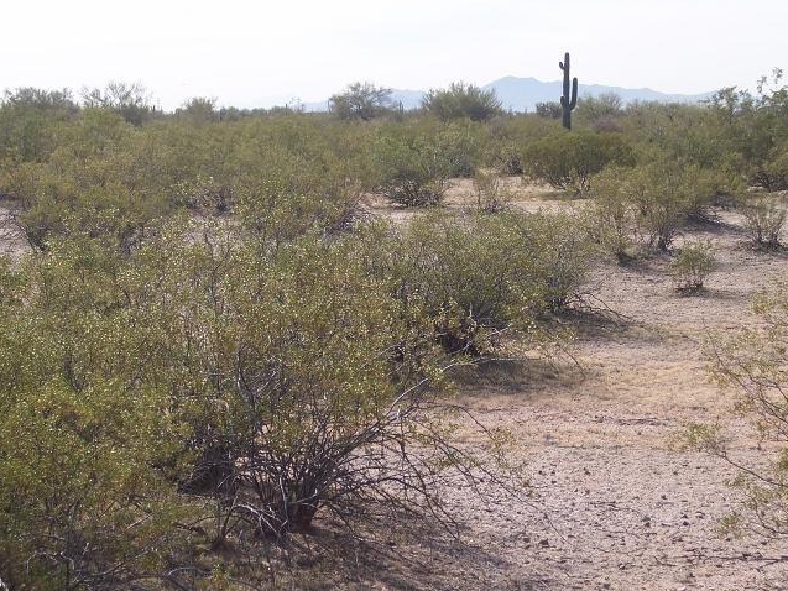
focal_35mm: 98
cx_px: 381
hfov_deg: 20.0
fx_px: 2231
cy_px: 240
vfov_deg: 15.1
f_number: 4.8
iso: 100
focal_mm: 16
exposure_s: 1/500
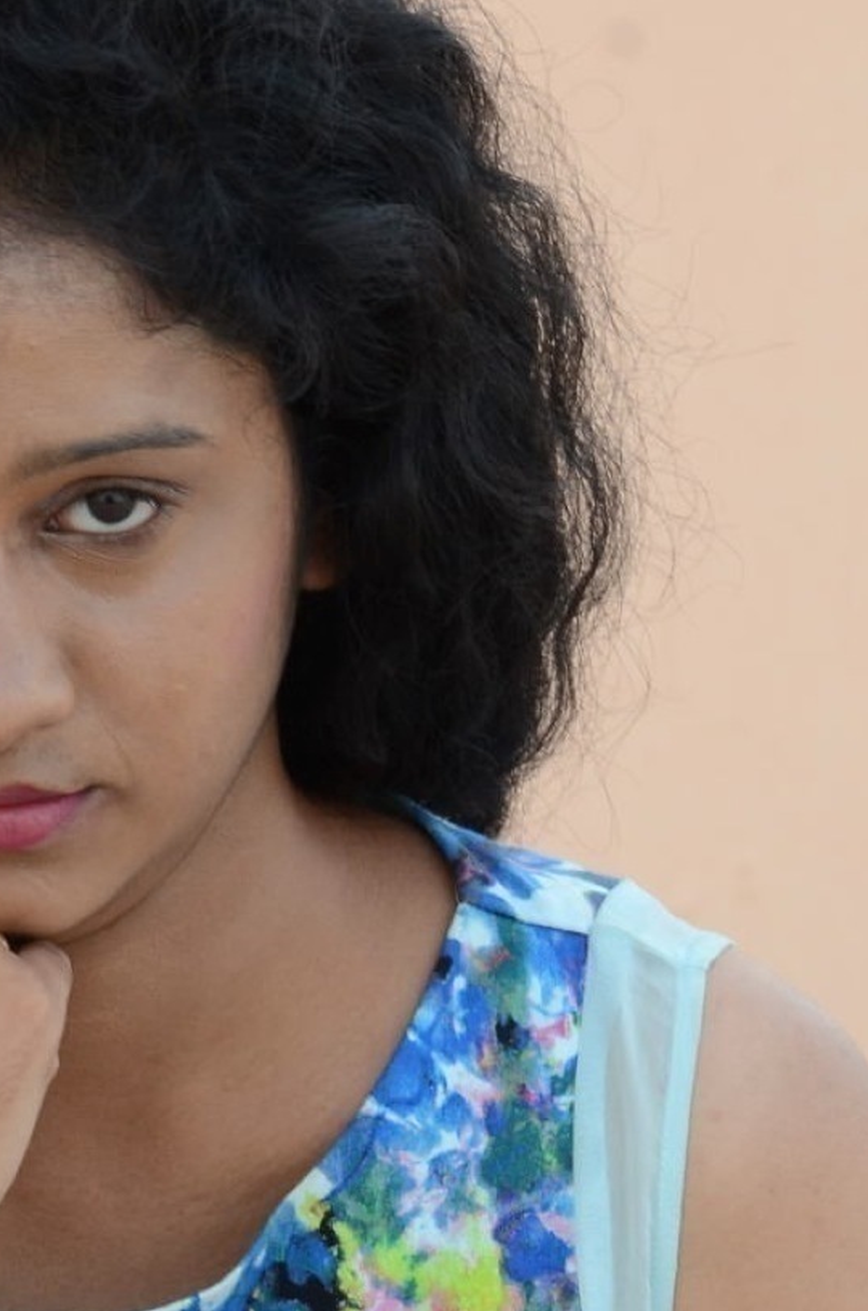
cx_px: 149
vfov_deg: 5.9
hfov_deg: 3.9
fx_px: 12726
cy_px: 1045
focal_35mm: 350
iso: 500
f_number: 7.1
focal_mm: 105
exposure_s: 1/125
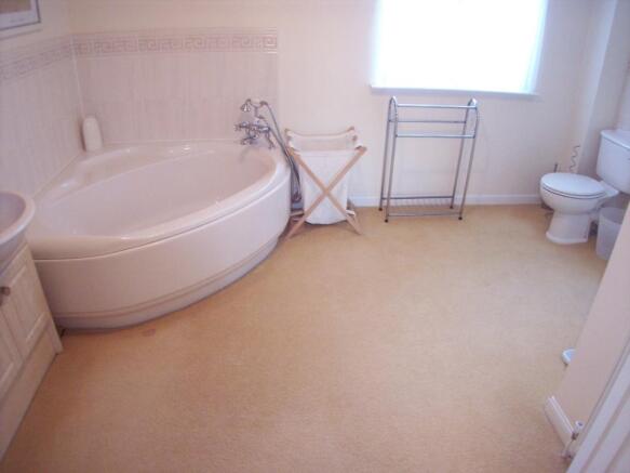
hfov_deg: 47.9
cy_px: 236
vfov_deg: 36.8
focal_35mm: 39
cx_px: 315
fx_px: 710
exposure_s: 1/15
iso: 400
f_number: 3.4
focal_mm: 8
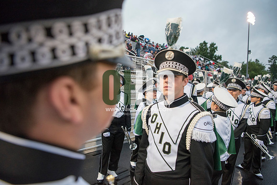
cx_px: 138
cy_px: 92
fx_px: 185
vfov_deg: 53.2
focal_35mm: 24
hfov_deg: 73.7
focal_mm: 24
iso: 2000
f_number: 3.2
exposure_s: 1/800
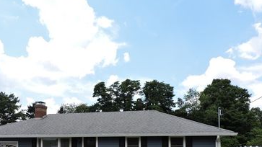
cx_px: 109
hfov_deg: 55.0
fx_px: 250
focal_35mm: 36
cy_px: 128
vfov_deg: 31.5
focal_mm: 4.3
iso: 100
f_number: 3
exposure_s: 1/1000
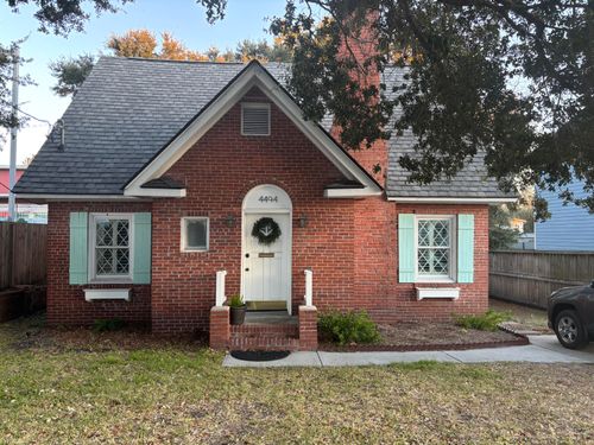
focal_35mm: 26
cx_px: 297
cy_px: 222
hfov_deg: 67.3
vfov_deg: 53.1
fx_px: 446
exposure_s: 1/94
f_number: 1.6
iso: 125
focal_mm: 5.96
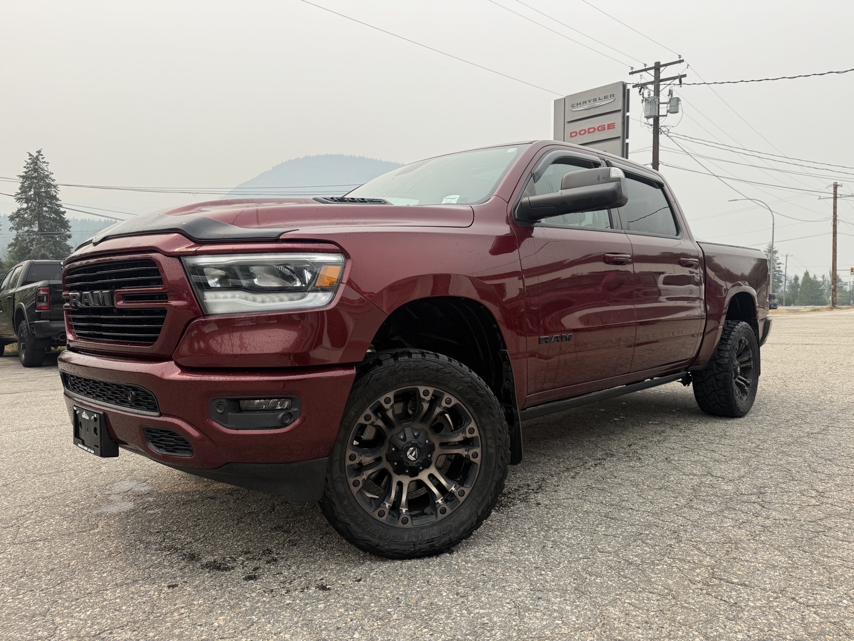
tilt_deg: -4.2
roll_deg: +0.6
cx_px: 427
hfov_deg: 71.6
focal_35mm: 24
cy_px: 320
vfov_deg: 56.8
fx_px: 592
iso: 80
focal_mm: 6.76
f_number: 1.78
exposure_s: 1/2611
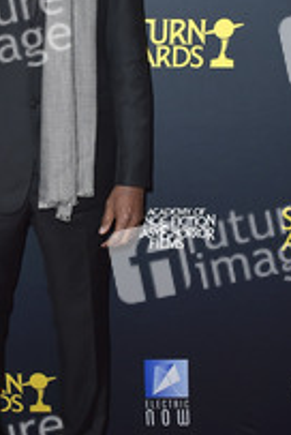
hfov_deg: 21.1
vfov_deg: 31.6
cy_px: 146
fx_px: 761
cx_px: 25
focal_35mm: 63
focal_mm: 32
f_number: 6.3
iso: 250
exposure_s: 1/250
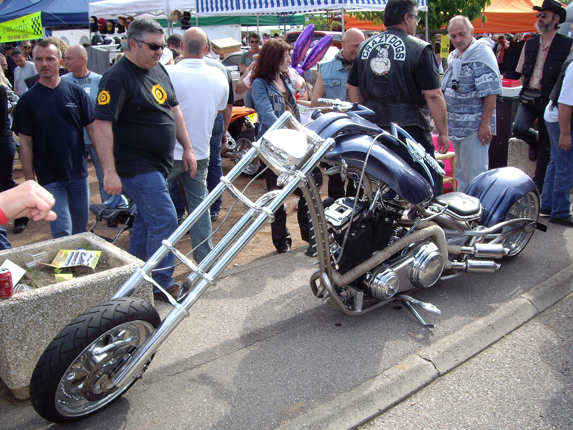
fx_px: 629
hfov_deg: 49.0
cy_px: 215
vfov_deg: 37.7
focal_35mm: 38
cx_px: 286
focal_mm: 6.2
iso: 100
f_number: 4.3
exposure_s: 1/250
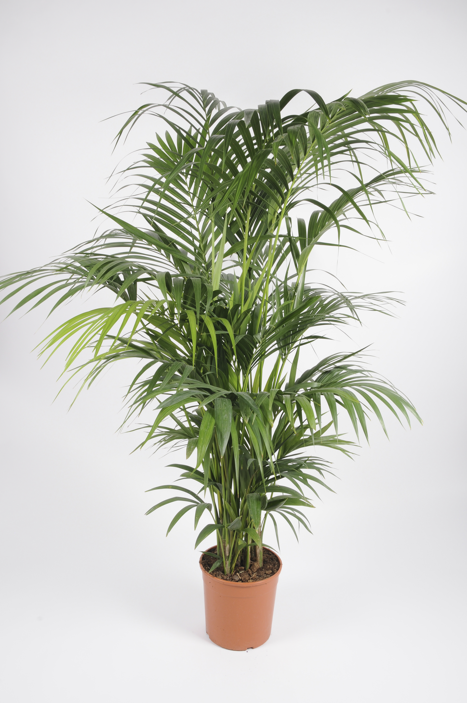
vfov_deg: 57.3
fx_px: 644
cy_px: 352
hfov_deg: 39.9
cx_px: 234
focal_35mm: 33
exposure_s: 1/125
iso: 250
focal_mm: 22
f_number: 13
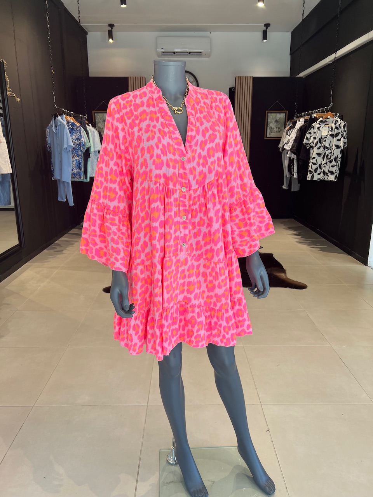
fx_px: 374
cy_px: 248
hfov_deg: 53.1
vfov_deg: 67.3
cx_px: 186
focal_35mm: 26
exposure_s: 1/132
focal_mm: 5.7
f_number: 1.5
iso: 32
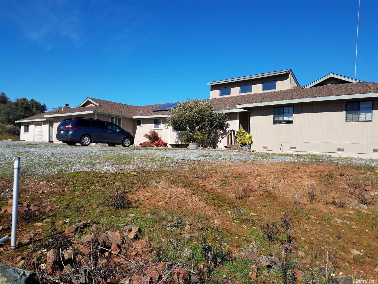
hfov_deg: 67.3
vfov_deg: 53.0
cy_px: 142
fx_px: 284
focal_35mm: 26
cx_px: 189
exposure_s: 1/2544
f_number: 1.7
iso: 40
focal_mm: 4.2
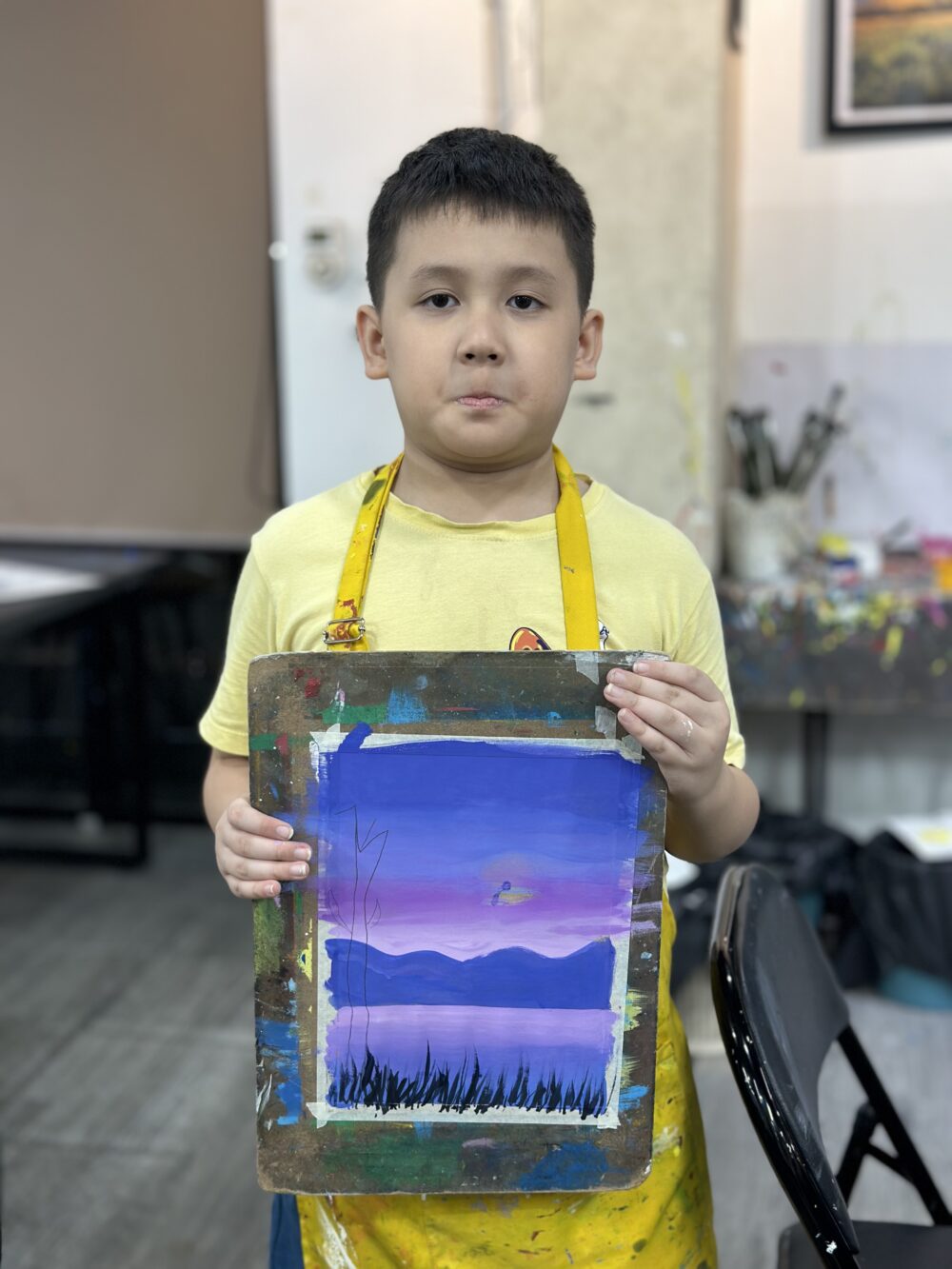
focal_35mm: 48
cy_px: 634
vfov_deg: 39.7
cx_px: 476
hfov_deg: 30.3
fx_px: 1760
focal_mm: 6.86
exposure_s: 1/50
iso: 64
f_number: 1.78
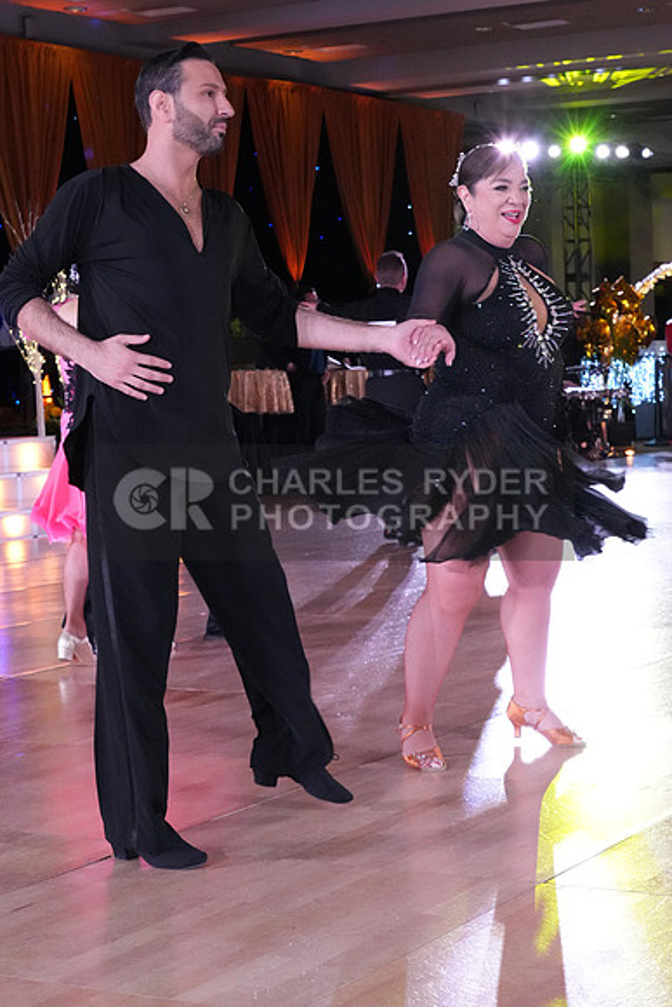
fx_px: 2043
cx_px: 336
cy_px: 504
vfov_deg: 27.7
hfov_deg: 18.7
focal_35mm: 73
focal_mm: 49
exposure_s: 1/250
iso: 6400
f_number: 8
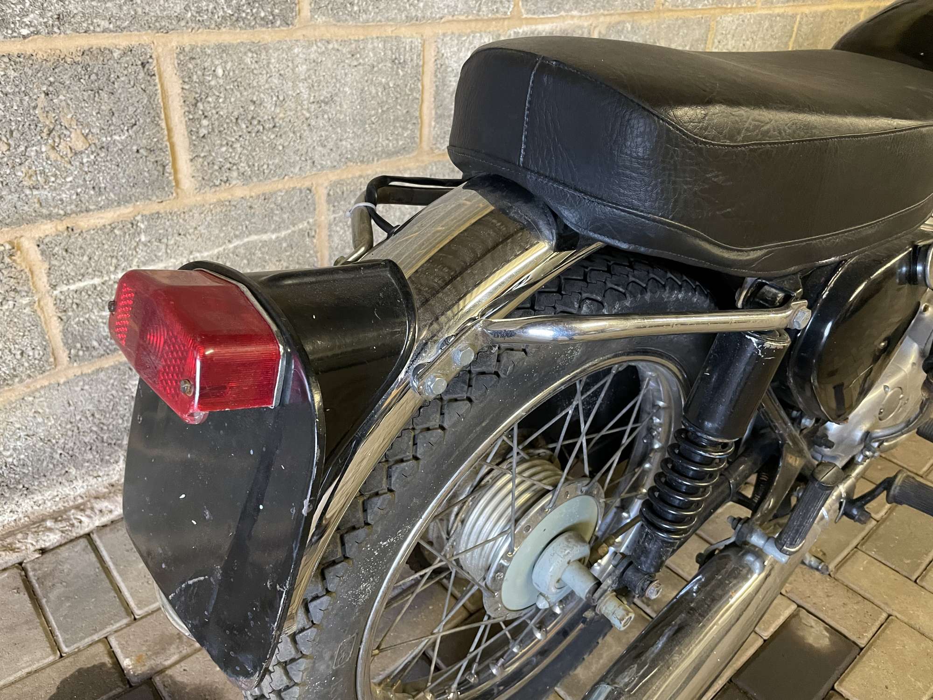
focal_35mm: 26
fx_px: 701
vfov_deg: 53.1
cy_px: 350
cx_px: 466
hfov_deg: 67.3
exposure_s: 1/33
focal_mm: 4.2
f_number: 1.6
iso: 400
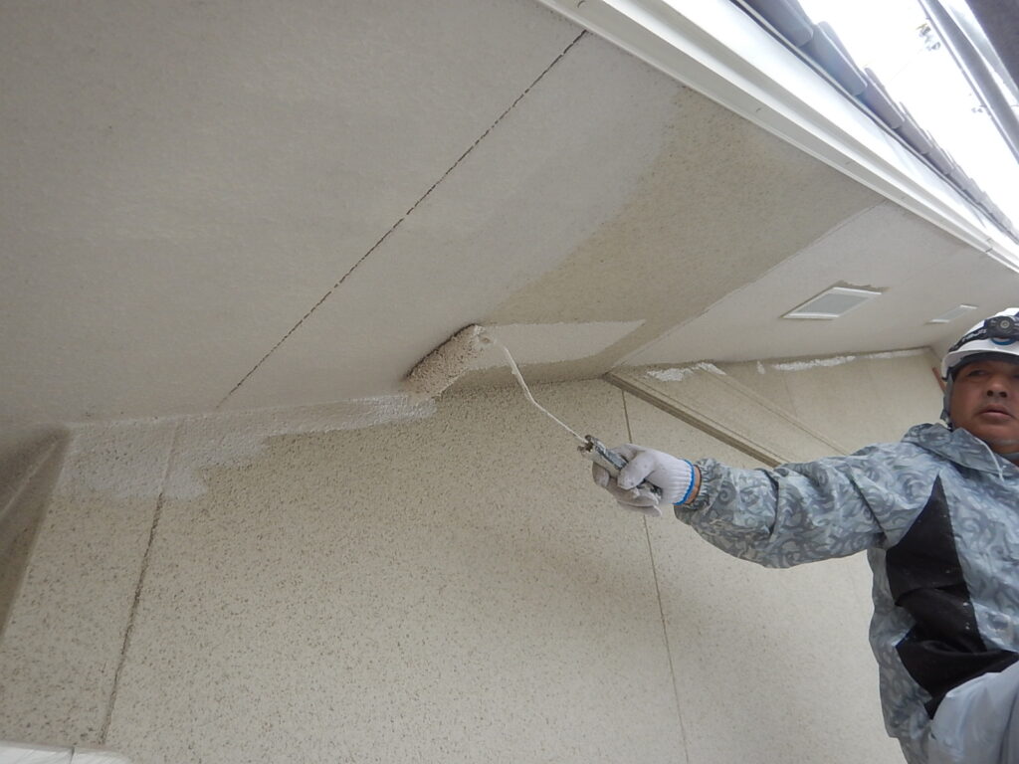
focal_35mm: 24
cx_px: 510
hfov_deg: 71.6
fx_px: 706
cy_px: 382
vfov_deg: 56.8
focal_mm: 4.3
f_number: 2.8
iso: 125
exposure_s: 1/250
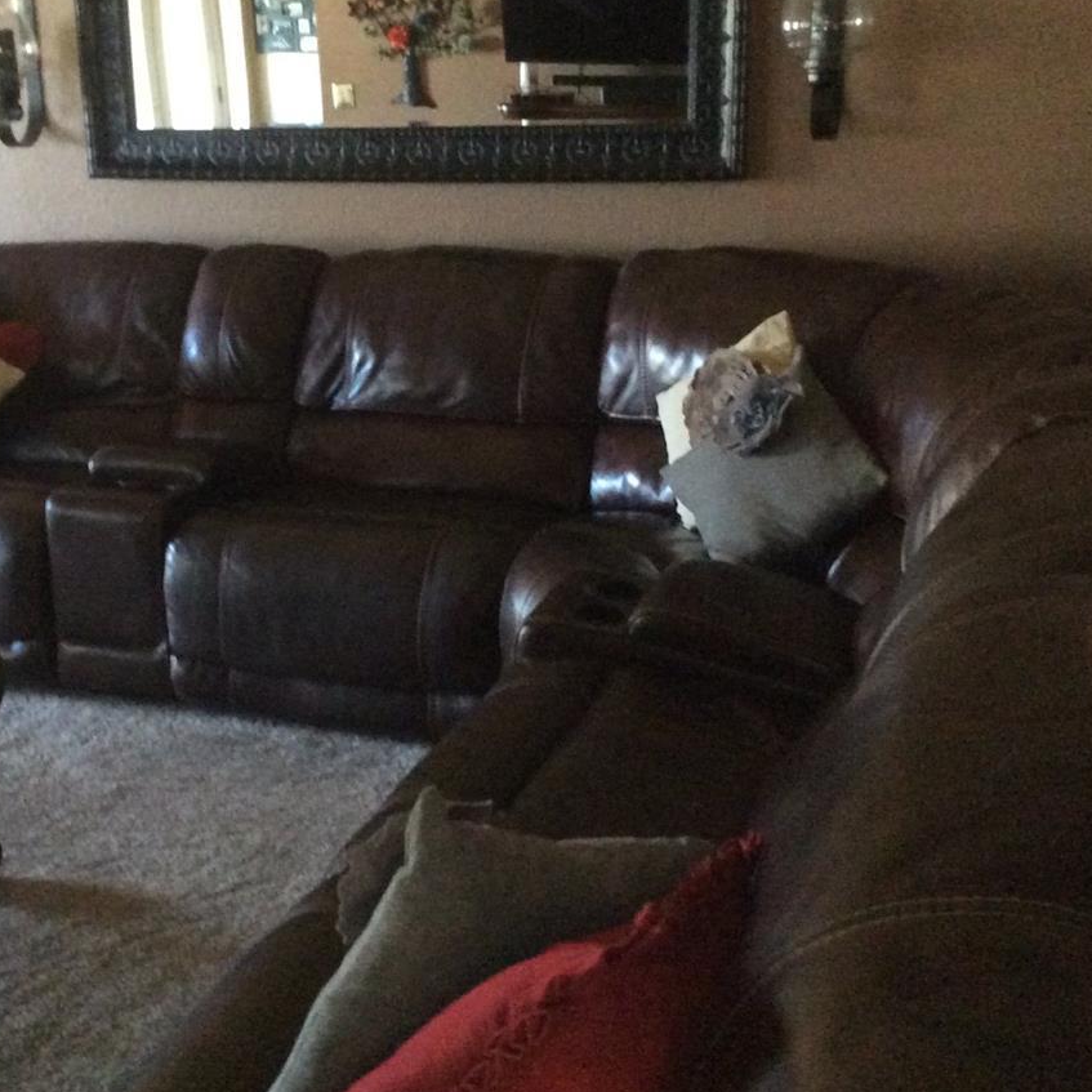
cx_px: 398
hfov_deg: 33.8
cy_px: 438
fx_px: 1785
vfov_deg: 33.9
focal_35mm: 50
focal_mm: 3.3
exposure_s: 1/15
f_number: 2.4
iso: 400
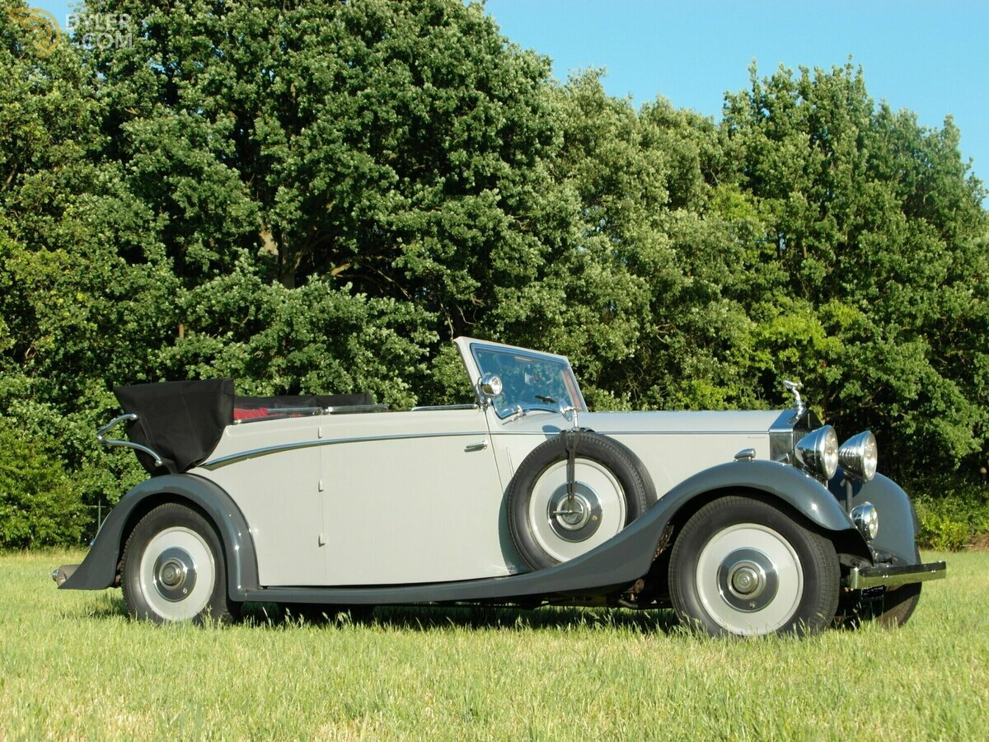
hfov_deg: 30.3
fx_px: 1829
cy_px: 371
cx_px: 494
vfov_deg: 22.9
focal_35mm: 64
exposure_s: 1/350
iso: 100
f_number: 4
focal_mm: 11.4
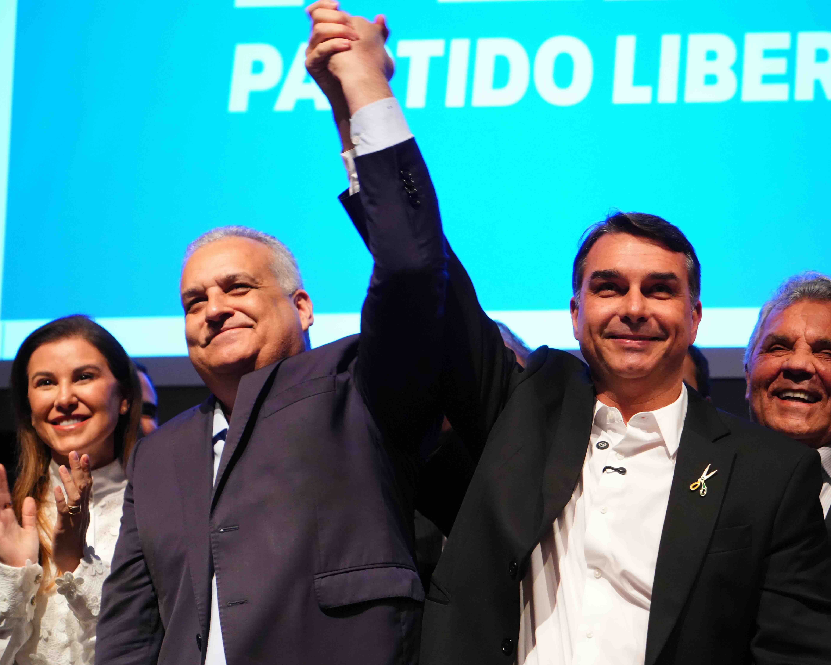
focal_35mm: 73
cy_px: 345
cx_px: 415
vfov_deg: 21.0
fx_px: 1795
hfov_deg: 26.1
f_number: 4
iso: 6400
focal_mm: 62
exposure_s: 1/200
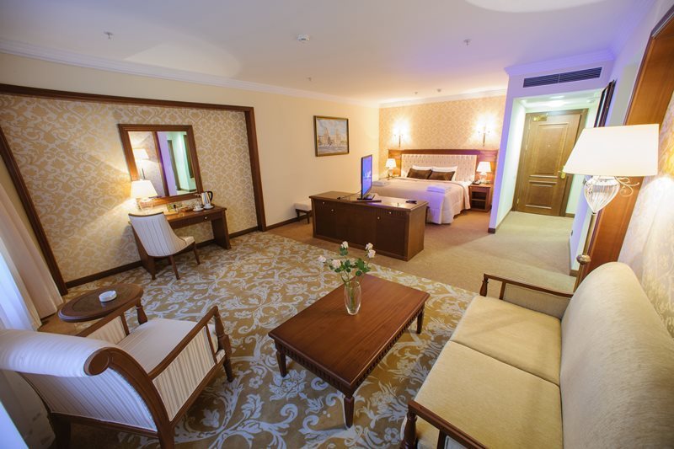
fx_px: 262
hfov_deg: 104.3
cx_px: 337
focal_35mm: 14
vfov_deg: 81.2
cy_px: 224
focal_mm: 14
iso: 400
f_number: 13
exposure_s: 2.5
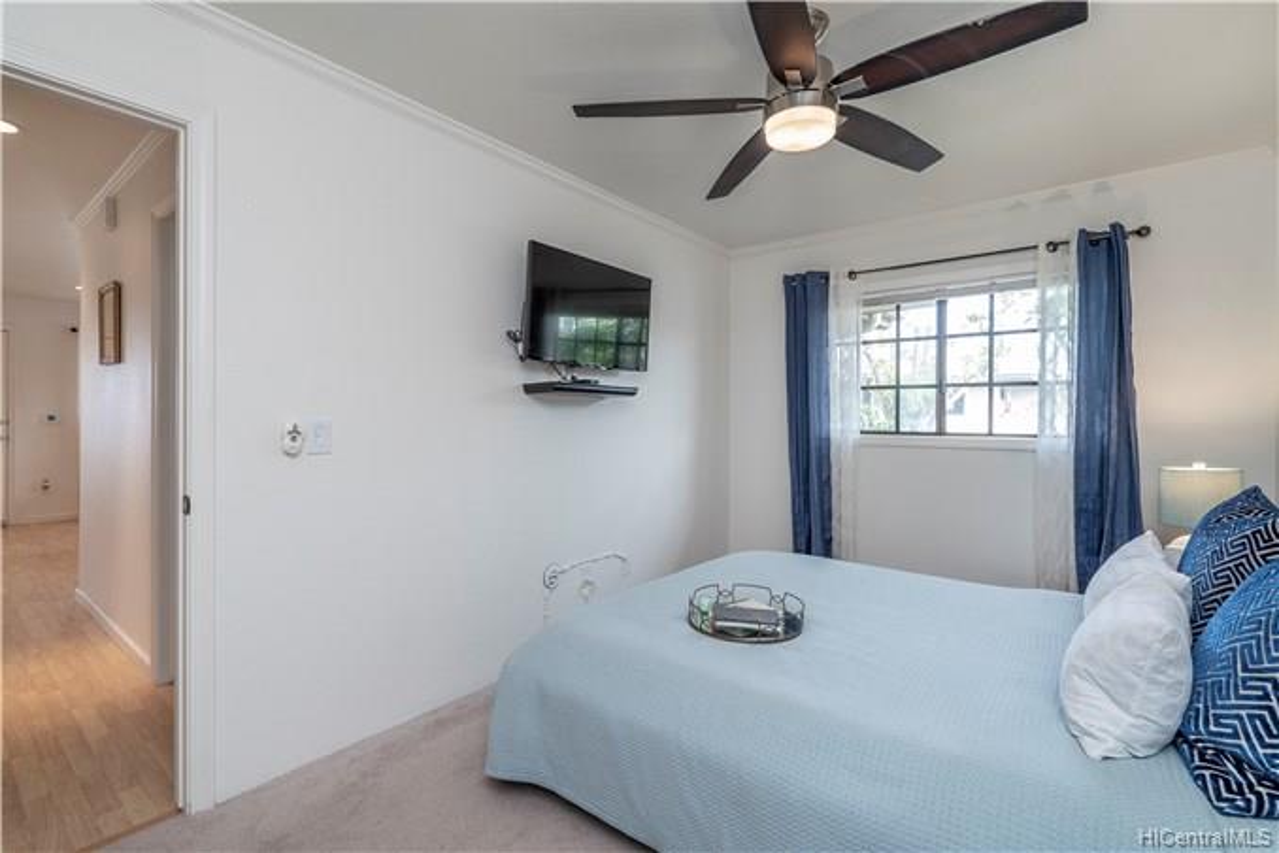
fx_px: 568
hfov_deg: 96.7
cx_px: 640
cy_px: 426
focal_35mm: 16
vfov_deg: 73.7
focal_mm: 16
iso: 200
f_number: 8
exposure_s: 1/10
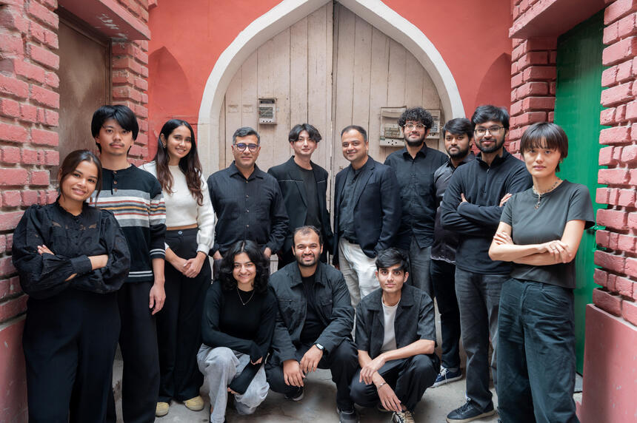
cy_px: 212
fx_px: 530
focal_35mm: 30
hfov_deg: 62.0
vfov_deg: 43.5
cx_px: 318
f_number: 9.5
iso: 560
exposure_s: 1/15
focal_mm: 30
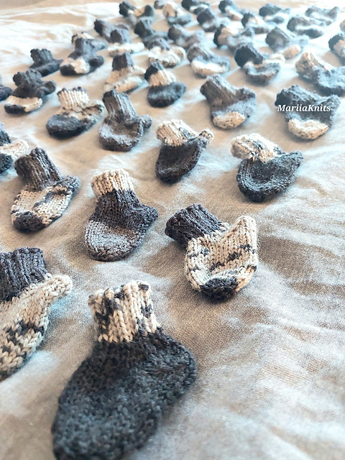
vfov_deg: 60.0
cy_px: 230
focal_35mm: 30
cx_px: 172
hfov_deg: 46.8
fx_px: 399
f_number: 1.8
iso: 313
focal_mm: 4.6
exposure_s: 1/50
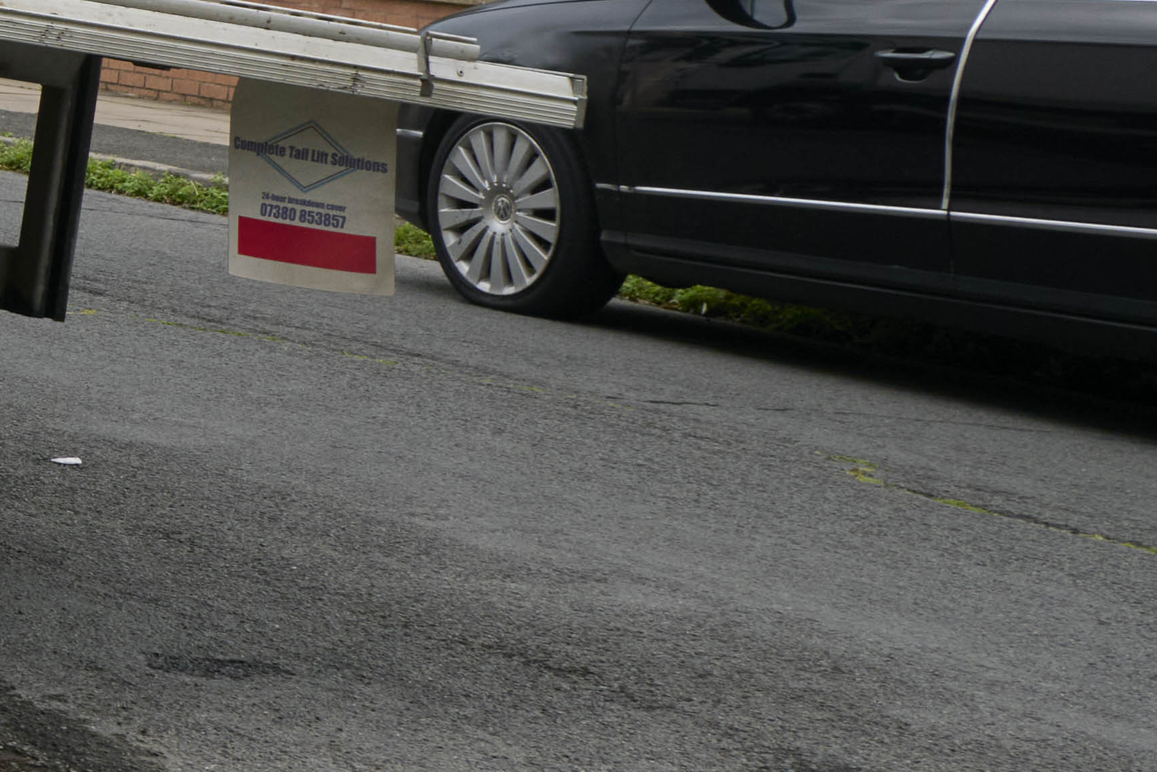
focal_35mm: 115
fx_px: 3696
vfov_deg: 11.6
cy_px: -246
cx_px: -1388
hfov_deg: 14.0
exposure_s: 1/100
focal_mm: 24
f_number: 11
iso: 100
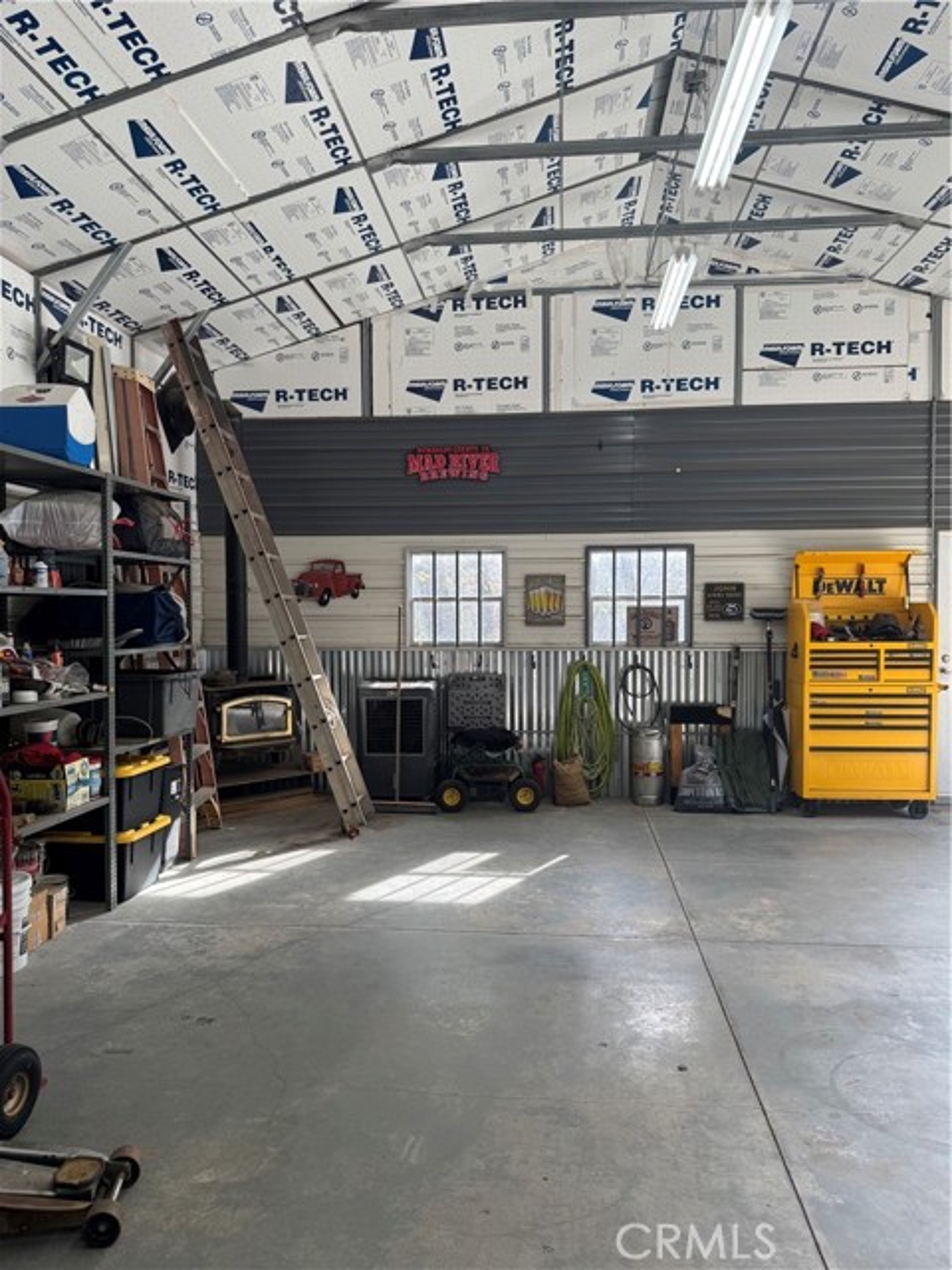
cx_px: 476
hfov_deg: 56.8
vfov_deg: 71.6
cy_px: 635
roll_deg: +0.3
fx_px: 880
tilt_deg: -1.7
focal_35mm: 24
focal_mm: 6.76
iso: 64
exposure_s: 1/144
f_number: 1.78
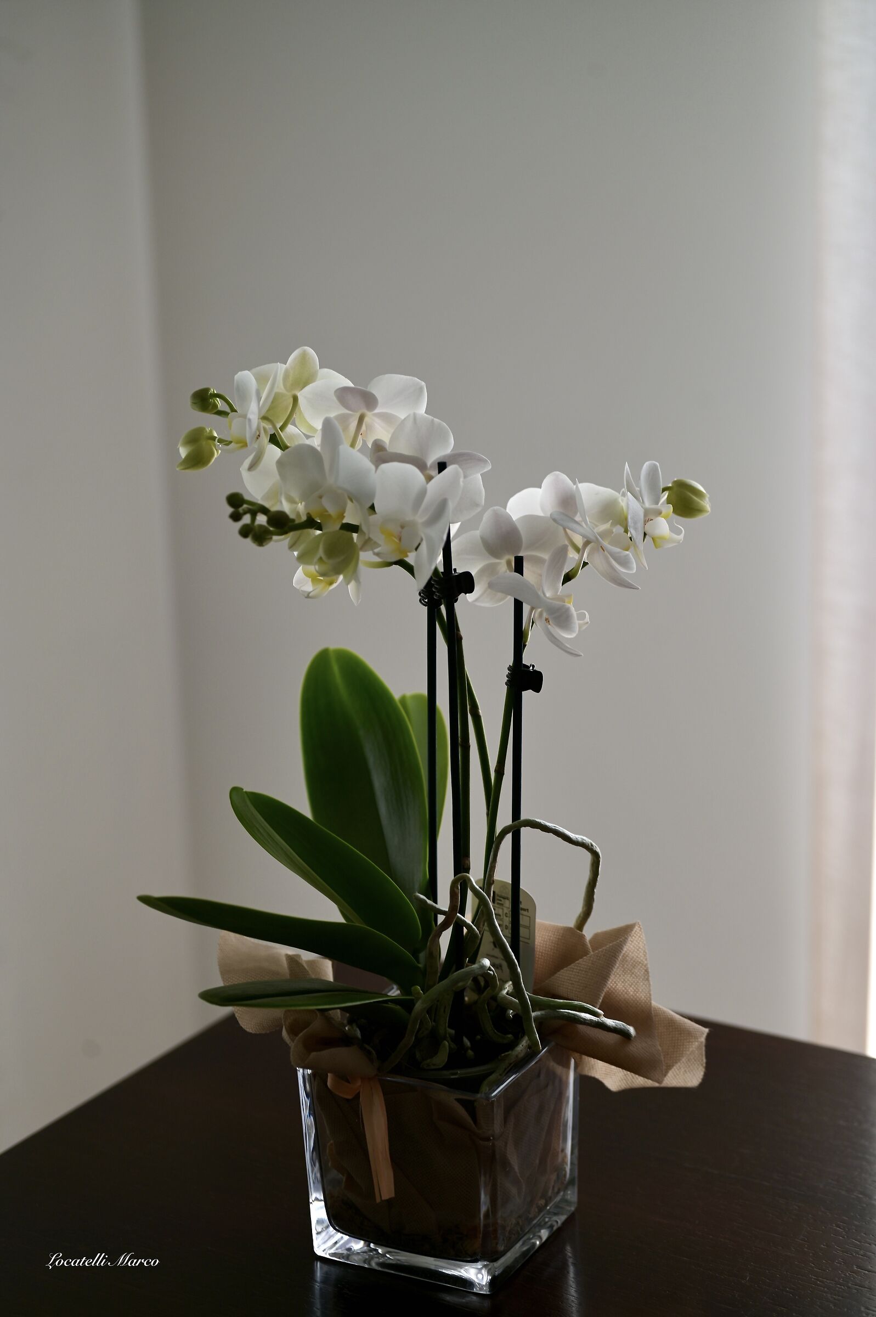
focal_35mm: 70
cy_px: 658
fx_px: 2558
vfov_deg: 28.9
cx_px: 438
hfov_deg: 19.4
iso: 100
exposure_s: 1/100
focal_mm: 70
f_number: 4.5
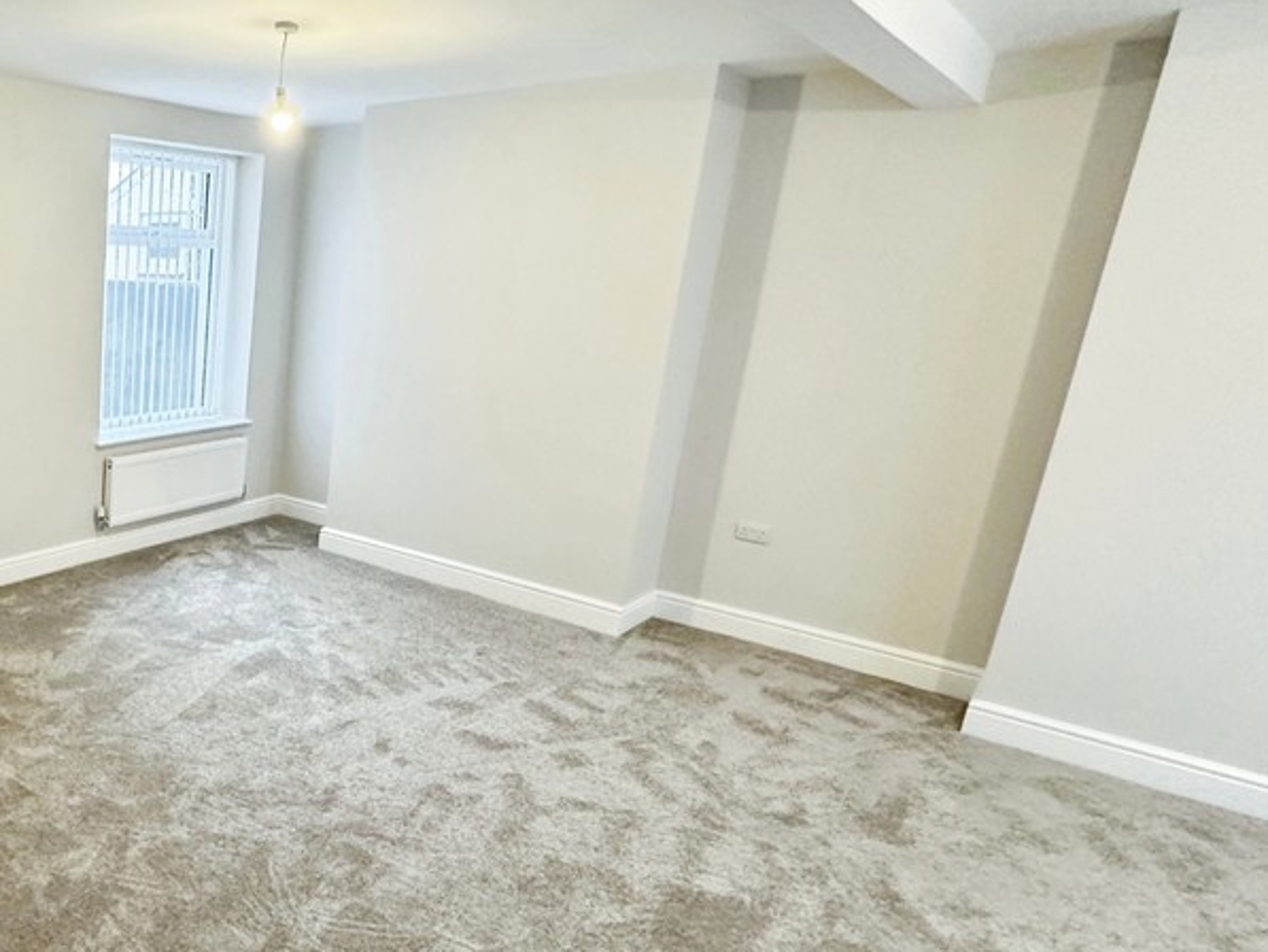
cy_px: 695
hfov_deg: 66.8
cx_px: 306
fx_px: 879
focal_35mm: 24
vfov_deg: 54.6
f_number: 2.2
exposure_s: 1/50
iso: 320
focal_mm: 2.22
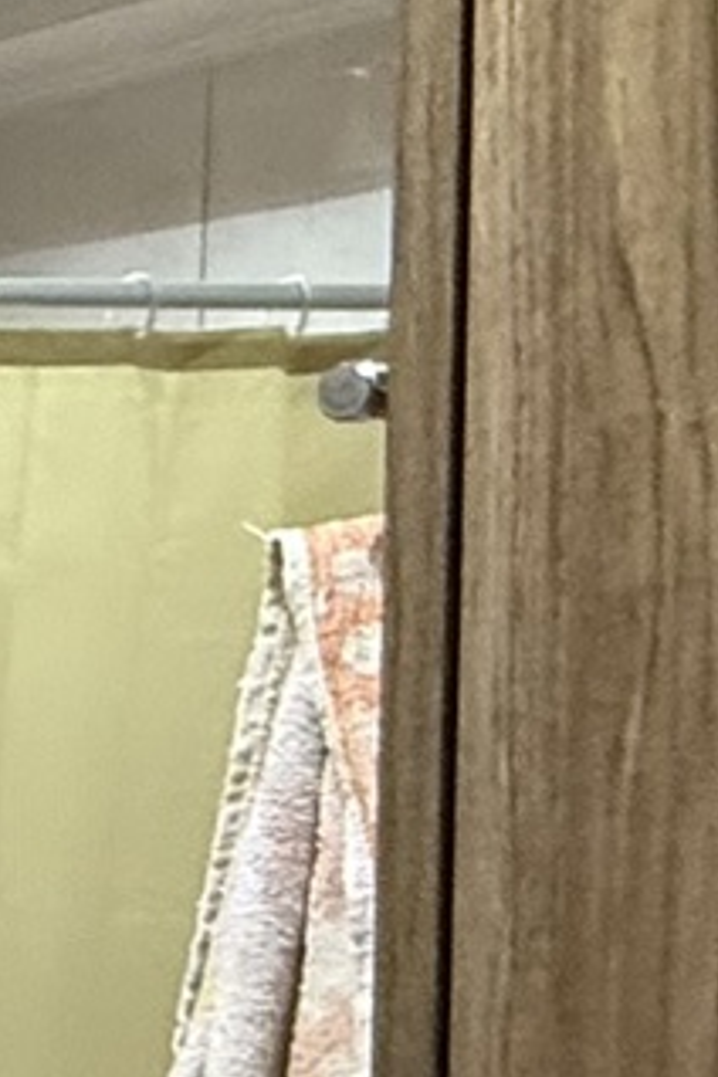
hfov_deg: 8.6
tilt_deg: -3.2
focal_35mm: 88
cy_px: 840
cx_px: -2019
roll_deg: +1.3
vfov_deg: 22.8
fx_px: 2632
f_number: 2.2
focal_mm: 2.22
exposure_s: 1/50
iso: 200
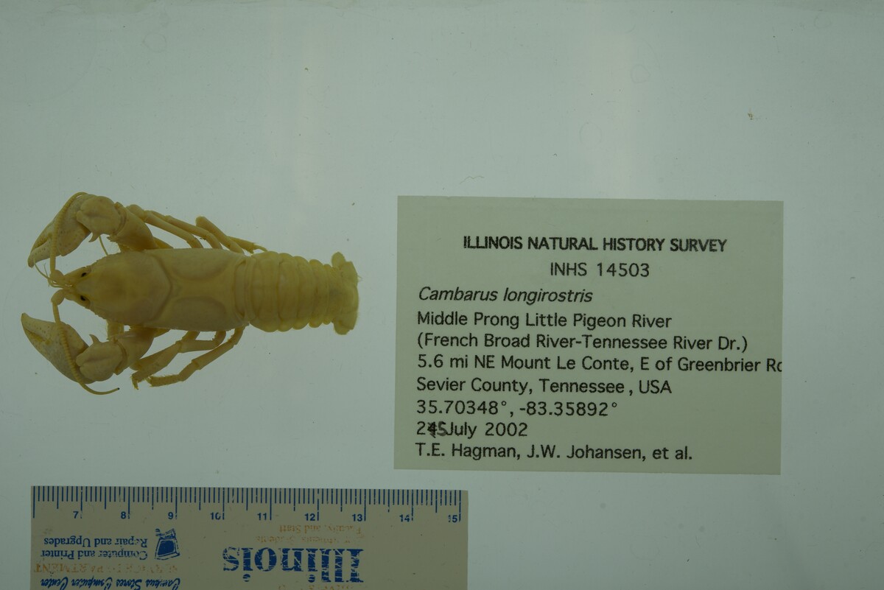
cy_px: 295
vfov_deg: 22.6
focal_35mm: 60
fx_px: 1474
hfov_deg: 33.4
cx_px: 442
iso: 100
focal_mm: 60
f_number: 10
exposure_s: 1/160
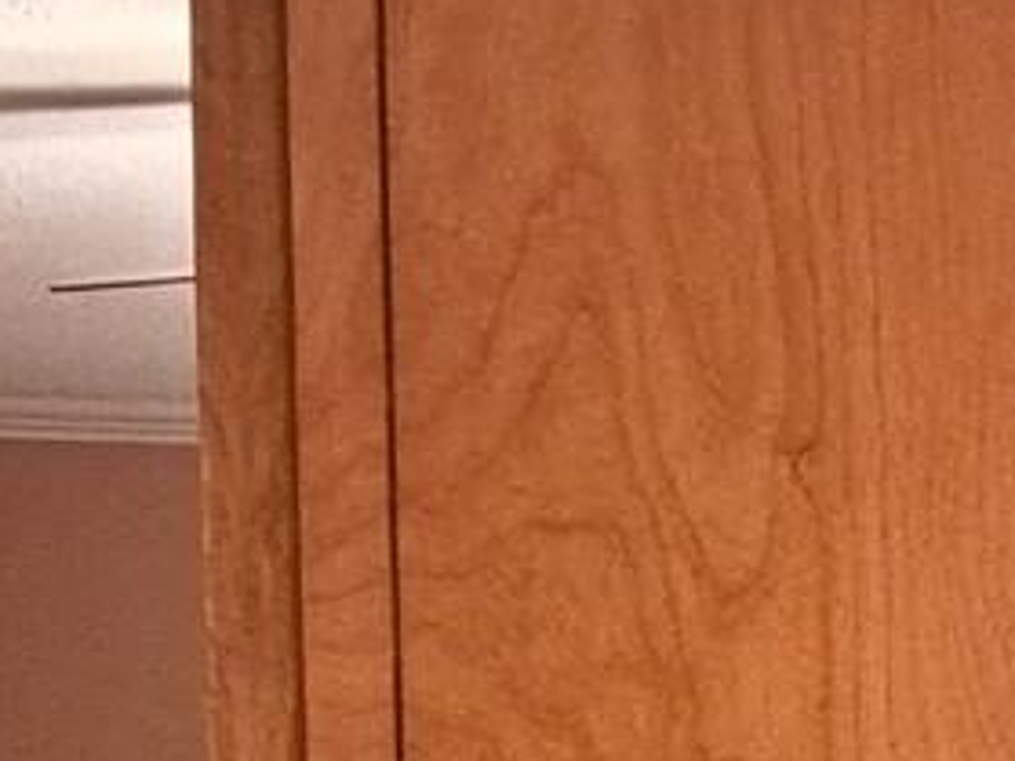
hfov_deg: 10.7
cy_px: 1529
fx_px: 5158
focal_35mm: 176
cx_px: 1652
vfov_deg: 8.0
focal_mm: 5.23
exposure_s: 1/24
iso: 640
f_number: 1.8
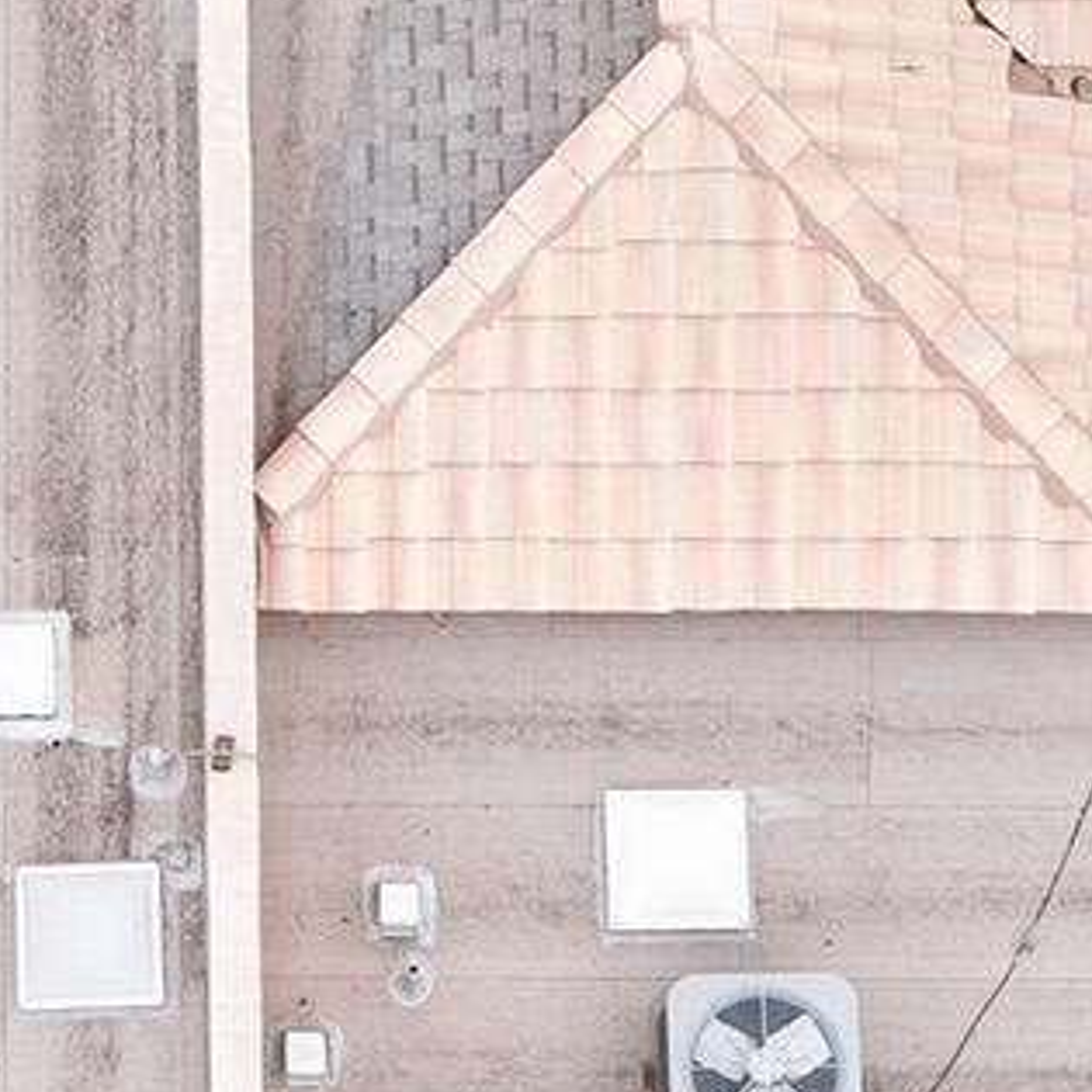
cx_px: -132
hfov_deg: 8.5
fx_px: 7281
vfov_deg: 8.6
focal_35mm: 204
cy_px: 206
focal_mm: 10.26
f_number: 5.6
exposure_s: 1/500
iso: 100
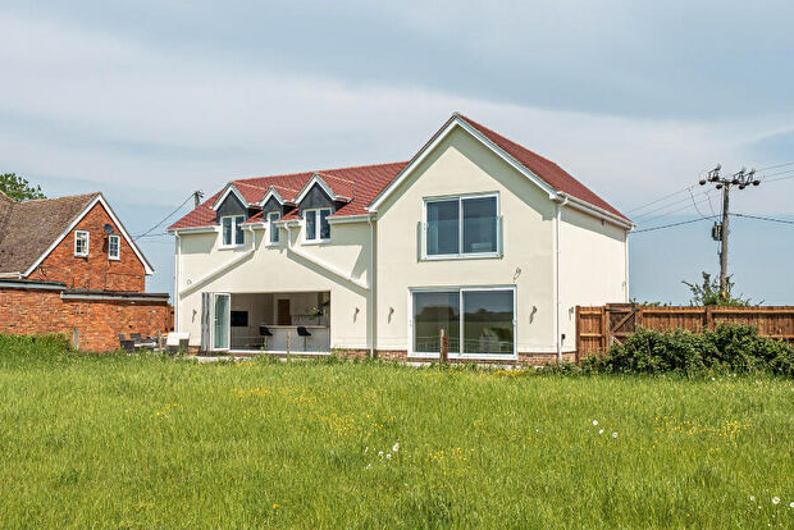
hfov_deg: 54.4
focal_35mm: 35
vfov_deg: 37.9
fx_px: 772
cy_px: 254
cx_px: 394
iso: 400
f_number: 8
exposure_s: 1/1000
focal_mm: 21
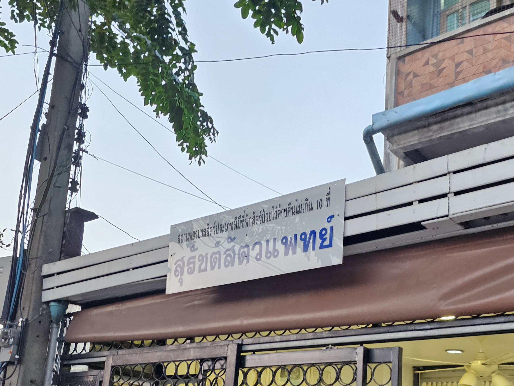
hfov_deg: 43.8
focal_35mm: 43
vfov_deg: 32.6
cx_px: 289
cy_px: 311
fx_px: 638
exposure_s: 1/100
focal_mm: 6.3
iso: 320
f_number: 1.7
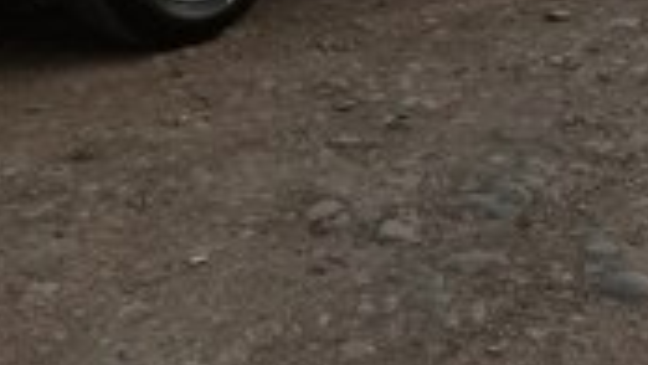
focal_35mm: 96
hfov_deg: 22.2
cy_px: -171
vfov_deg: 12.1
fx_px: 1650
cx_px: 309
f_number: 2.2
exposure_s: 1/50
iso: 64
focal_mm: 3.3
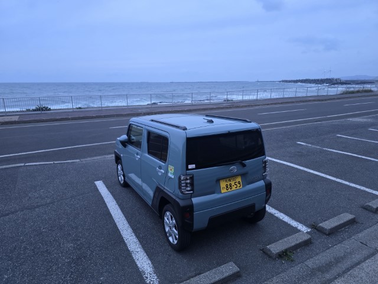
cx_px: 189
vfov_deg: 58.9
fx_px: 251
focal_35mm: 23
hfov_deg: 73.9
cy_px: 142
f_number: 1.7
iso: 400
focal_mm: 6.3
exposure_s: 1/100
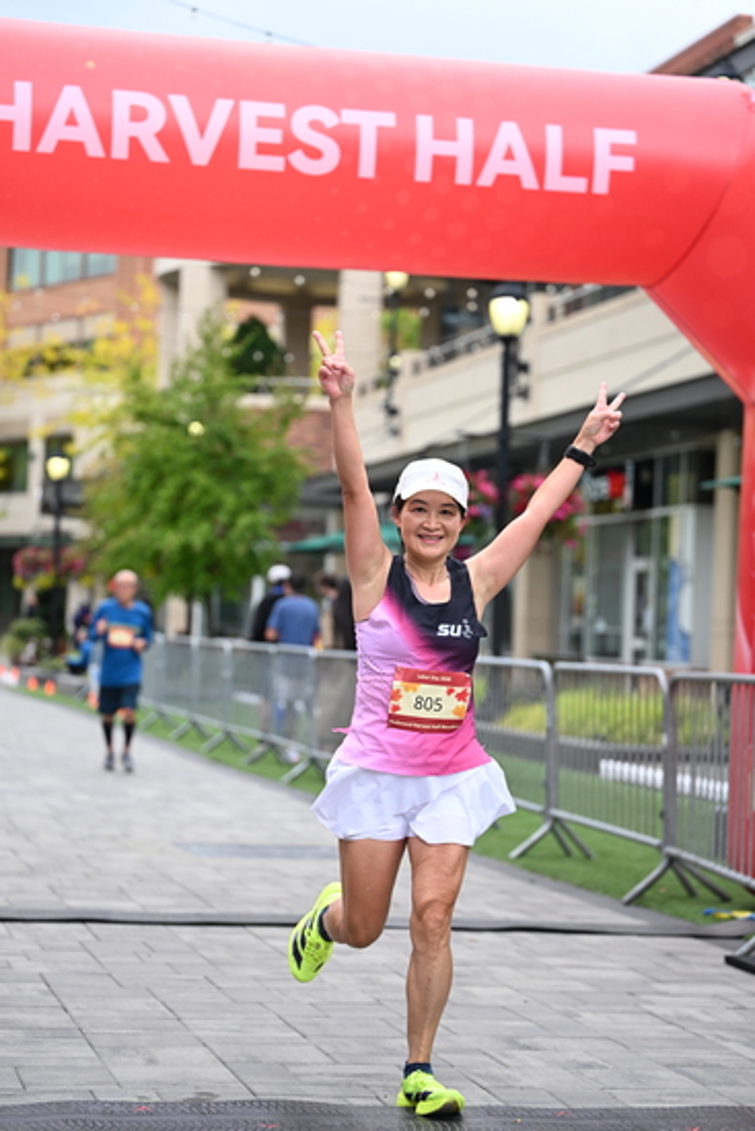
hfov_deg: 16.7
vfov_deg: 24.8
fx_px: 2578
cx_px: 378
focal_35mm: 82
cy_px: 566
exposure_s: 1/2000
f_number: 2.8
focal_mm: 82
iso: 640
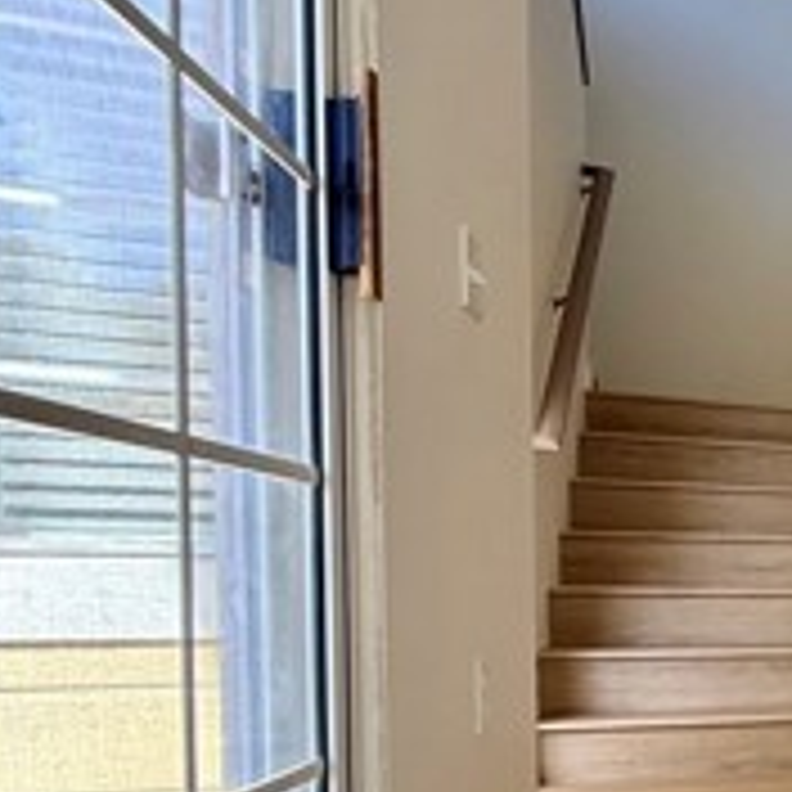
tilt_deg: -1.5
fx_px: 1165
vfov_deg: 36.4
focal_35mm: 45
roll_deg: -0.8
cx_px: 1404
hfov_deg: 22.6
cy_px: 626
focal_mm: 2.22
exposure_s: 1/99
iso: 100
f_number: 2.2
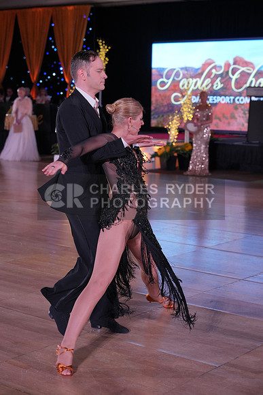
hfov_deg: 20.0
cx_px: 132
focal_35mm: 68
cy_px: 198
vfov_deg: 29.6
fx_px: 745
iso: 1000
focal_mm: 68
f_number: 4
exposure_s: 1/400
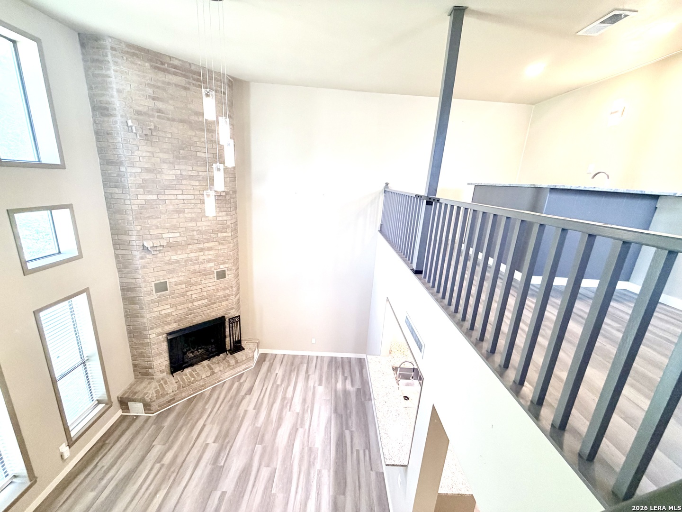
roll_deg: -4.2
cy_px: 256
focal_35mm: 14
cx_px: 341
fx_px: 276
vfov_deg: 85.7
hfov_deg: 102.1
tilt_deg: -15.8
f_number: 2.2
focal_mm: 2.22
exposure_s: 1/60
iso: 320
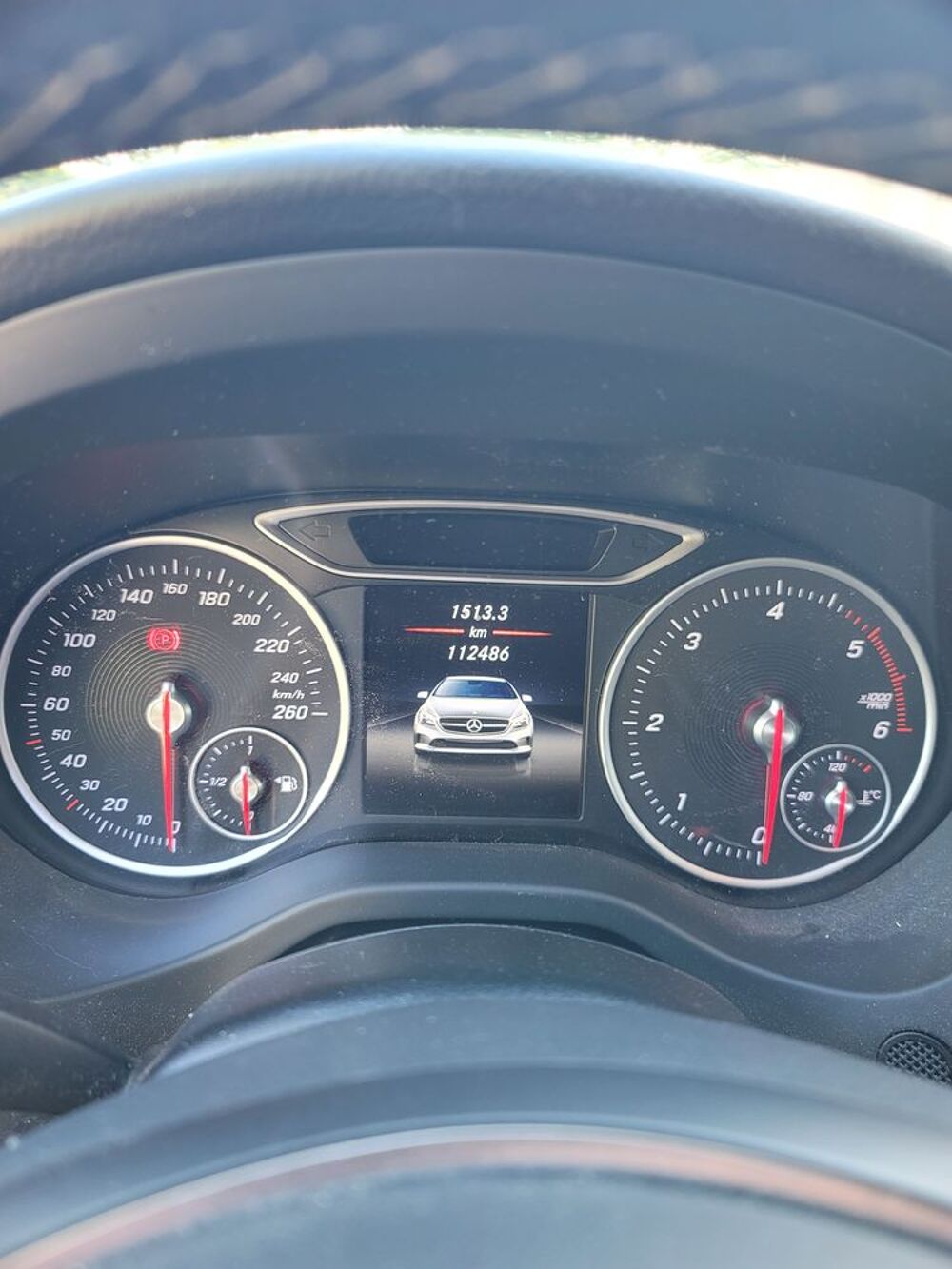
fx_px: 917
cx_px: 476
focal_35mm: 25
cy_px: 634
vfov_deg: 69.4
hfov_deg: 54.9
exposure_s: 1/60
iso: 250
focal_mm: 7
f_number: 1.8
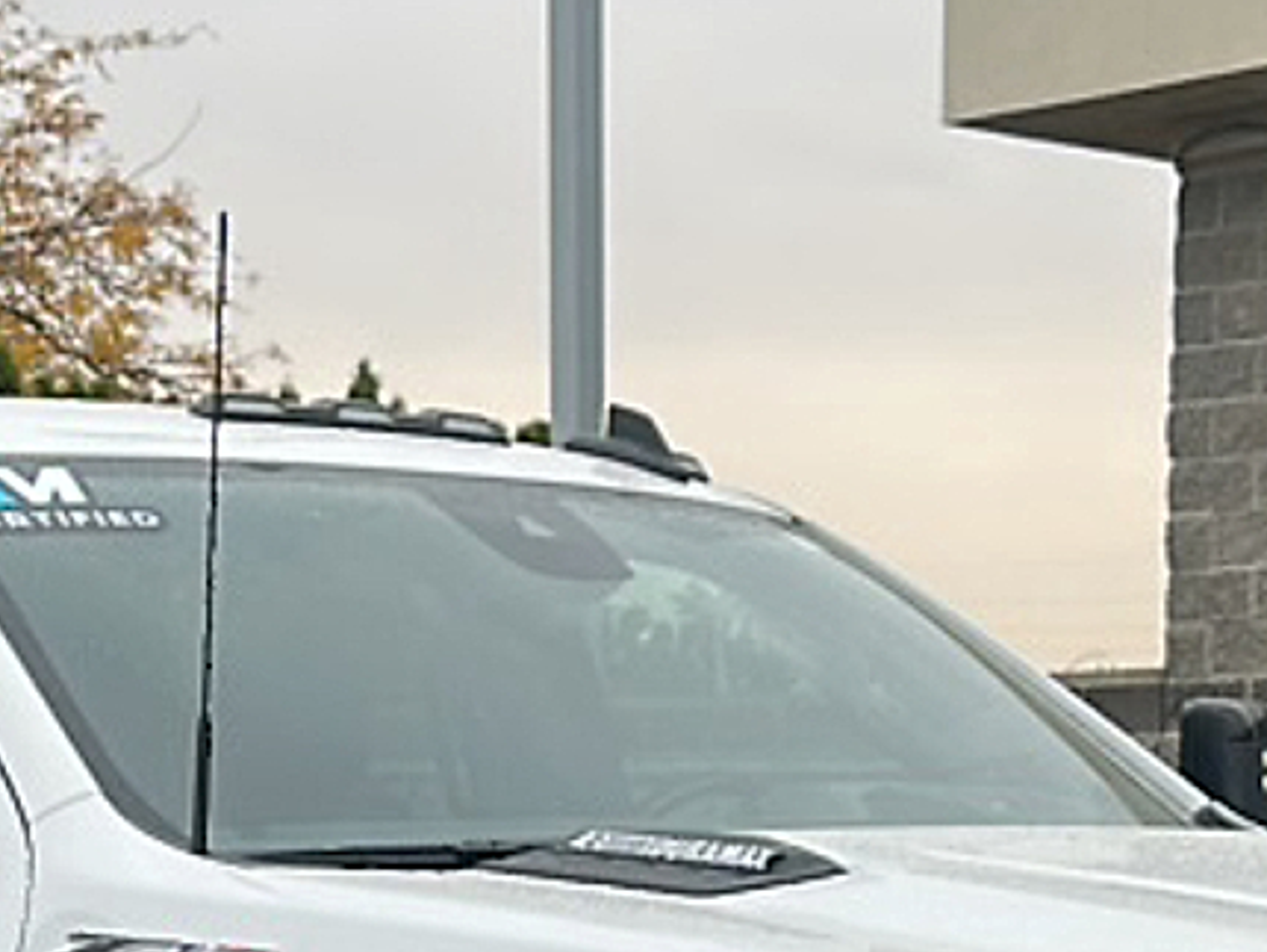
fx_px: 3406
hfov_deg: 21.1
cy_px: 1424
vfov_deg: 14.8
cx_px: 554
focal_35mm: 93
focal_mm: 6.86
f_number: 1.78
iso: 80
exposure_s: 1/375
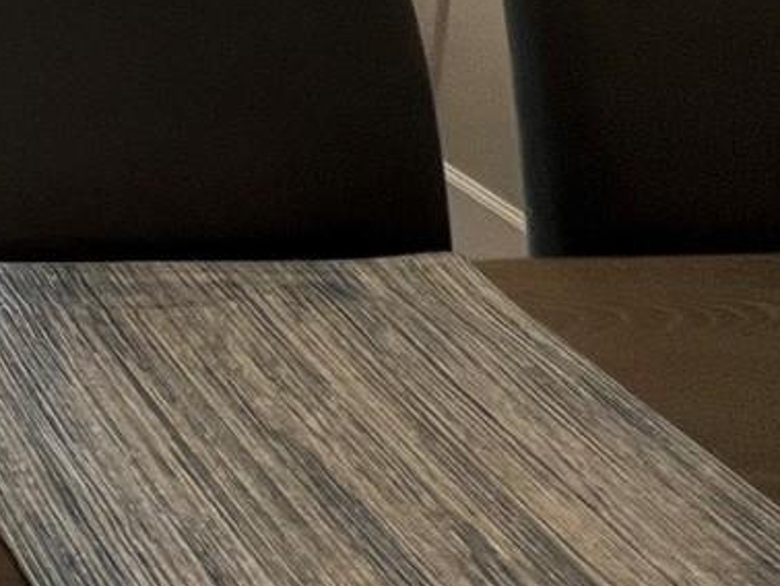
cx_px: -621
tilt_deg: -5.1
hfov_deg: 21.9
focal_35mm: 55
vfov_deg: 19.4
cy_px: -489
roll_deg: -0.8
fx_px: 1240
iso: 64
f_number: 1.8
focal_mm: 1.57
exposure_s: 1/120
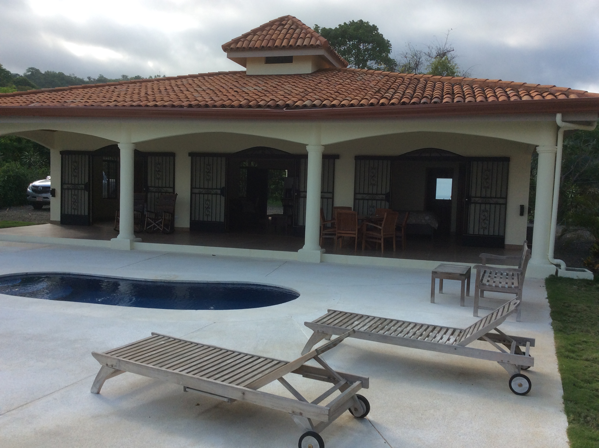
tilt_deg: -4.3
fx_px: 553
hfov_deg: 56.9
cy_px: 224
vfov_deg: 44.1
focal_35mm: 32
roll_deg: -0.3
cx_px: 300
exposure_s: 1/1059
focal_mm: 3.3
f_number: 2.4
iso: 32
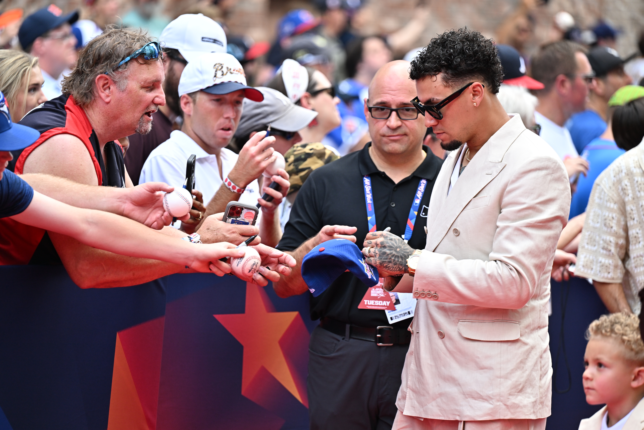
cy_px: 215
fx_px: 3130
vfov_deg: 7.8
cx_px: 322
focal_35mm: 175
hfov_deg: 11.7
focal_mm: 175
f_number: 3.2
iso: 400
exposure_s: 1/640
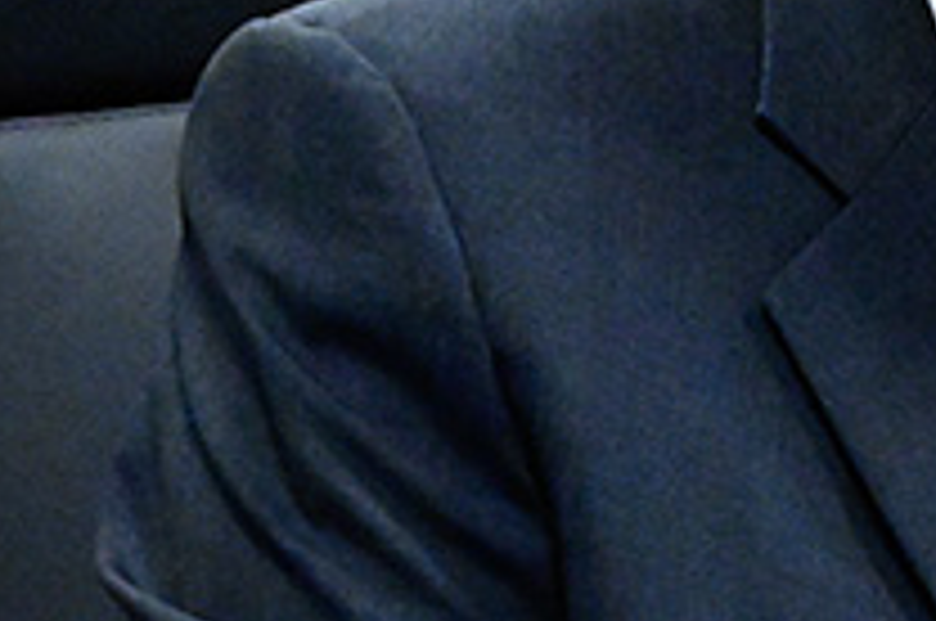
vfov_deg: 1.8
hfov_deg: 2.7
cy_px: 68
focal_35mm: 775
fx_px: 20119
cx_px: 1458
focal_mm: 125
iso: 5000
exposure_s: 1/200
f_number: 5.6
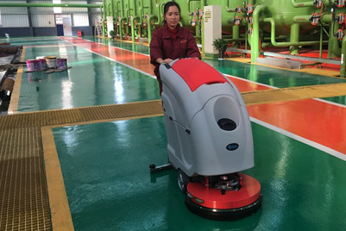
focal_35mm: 38
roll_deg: +1.1
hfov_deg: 50.3
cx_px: 207
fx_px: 365
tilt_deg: -12.9
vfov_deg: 35.1
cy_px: 108
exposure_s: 1/100
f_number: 2.2
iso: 40
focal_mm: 4.15
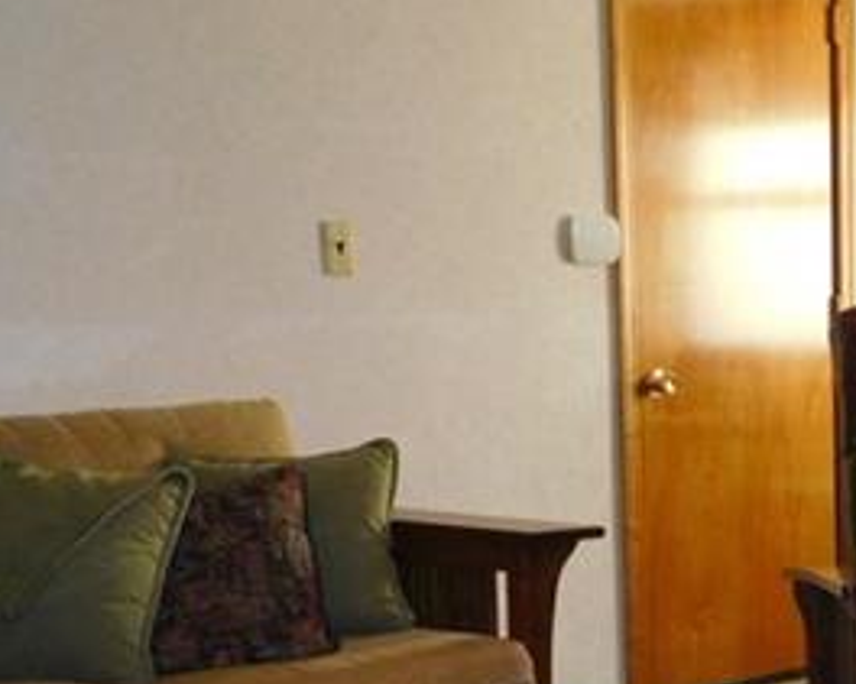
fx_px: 1874
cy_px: 606
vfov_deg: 20.3
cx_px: 931
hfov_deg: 24.1
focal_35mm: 74
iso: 360
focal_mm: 4.5
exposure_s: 1/30
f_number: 3.4
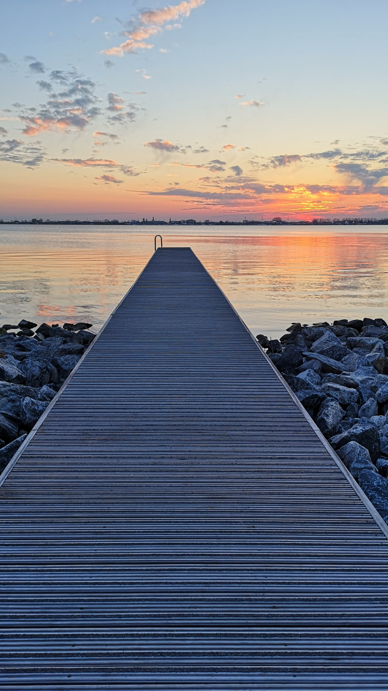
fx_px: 549
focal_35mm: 30
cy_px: 345
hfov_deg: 38.9
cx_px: 183
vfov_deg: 64.3
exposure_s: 1/394
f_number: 1.8
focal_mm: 5.58
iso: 50
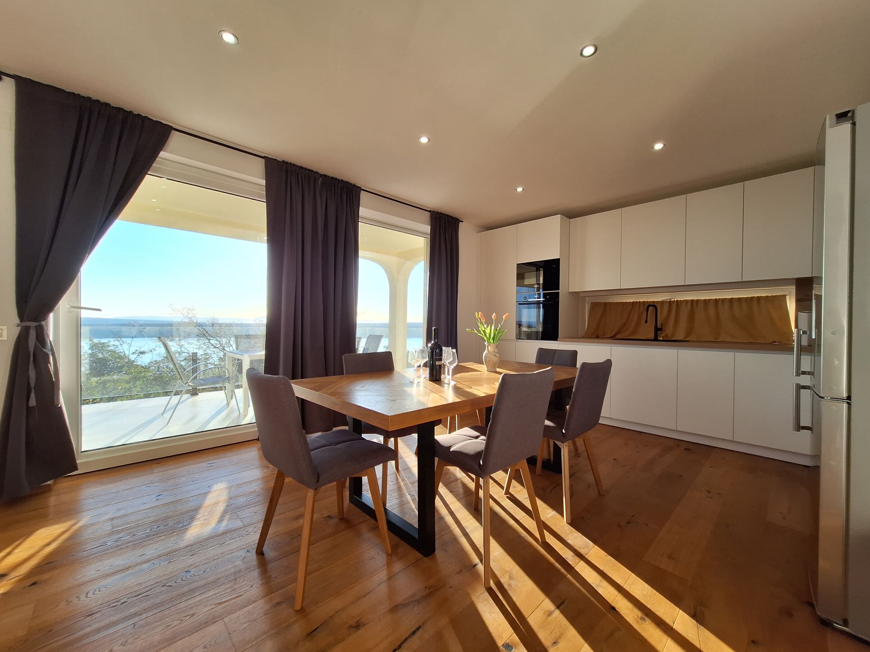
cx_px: 435
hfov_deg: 106.2
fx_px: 327
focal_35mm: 13
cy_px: 326
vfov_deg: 89.9
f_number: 2.2
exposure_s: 1/281
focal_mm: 1.74
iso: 40
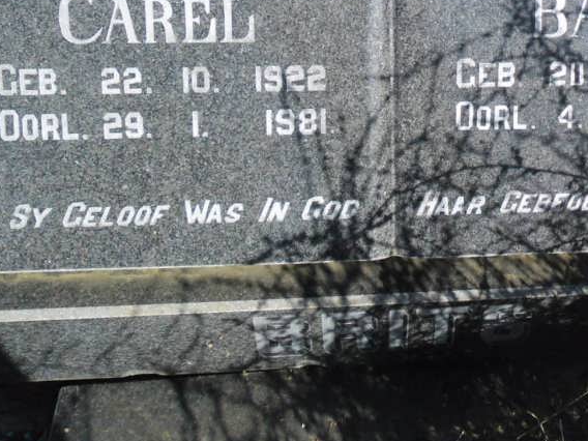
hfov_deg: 32.7
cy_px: 3
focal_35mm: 57
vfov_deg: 24.5
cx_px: 482
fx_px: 968
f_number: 3.5
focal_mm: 4.9
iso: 80
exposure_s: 1/899
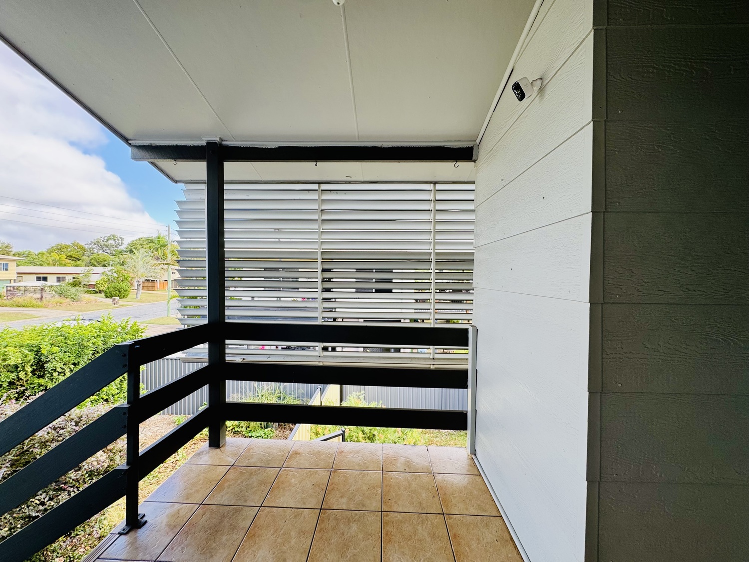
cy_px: 281
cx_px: 374
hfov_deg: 102.1
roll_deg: -0.1
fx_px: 303
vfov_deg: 85.7
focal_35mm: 14
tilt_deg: -1.2
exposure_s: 1/107
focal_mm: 2.22
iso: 40
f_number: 2.2
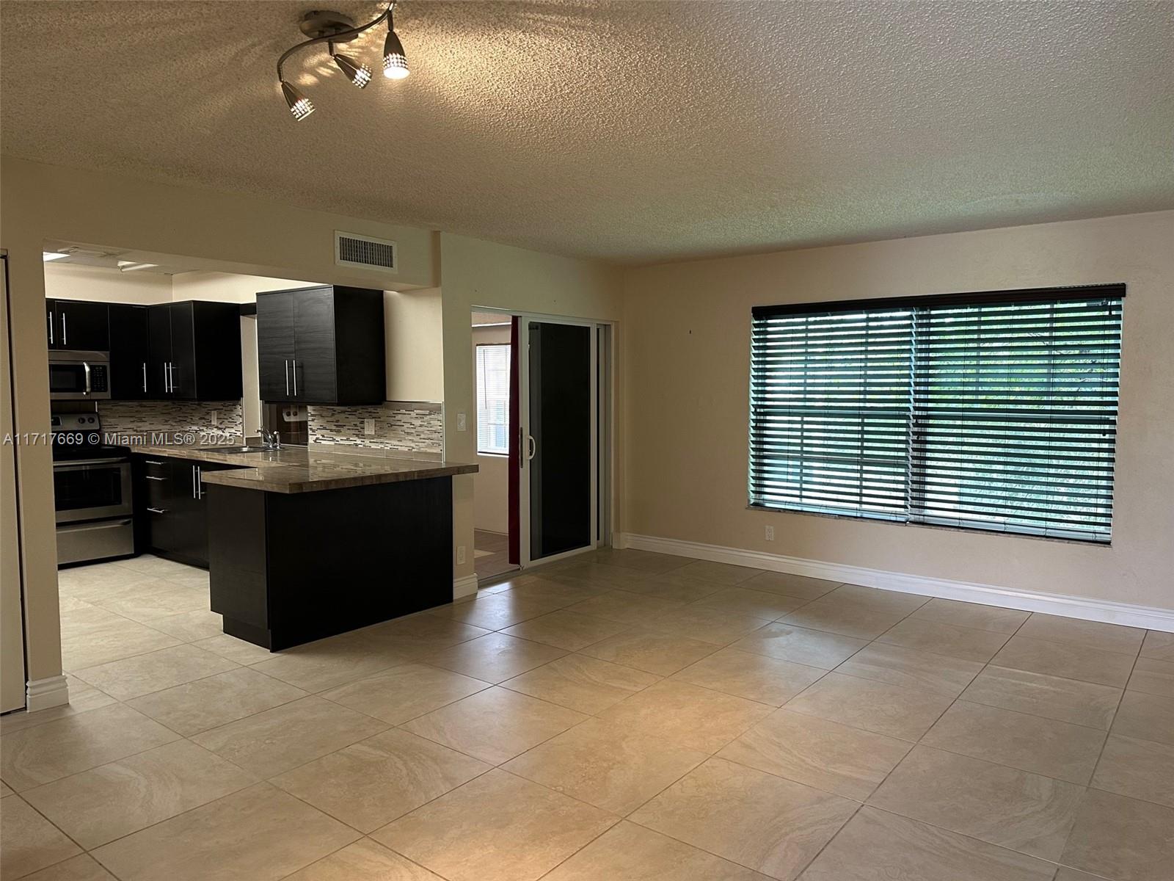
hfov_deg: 71.6
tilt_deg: -4.8
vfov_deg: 56.8
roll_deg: +0.0
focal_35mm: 24
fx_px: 814
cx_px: 587
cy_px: 440
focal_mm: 6.86
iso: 200
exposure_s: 1/60
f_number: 1.78
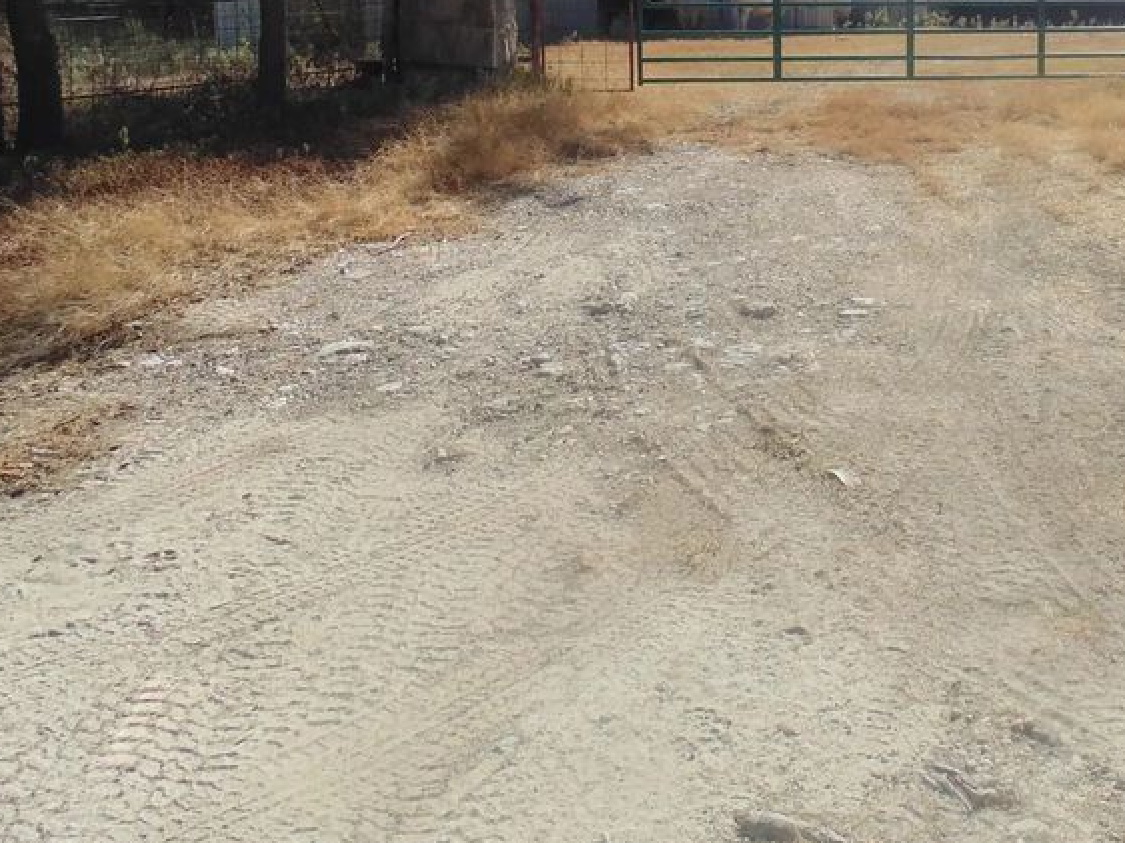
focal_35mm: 40
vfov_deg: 34.2
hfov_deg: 43.7
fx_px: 1300
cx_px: 961
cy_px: 106
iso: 80
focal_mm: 4
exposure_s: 1/125
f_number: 9.7
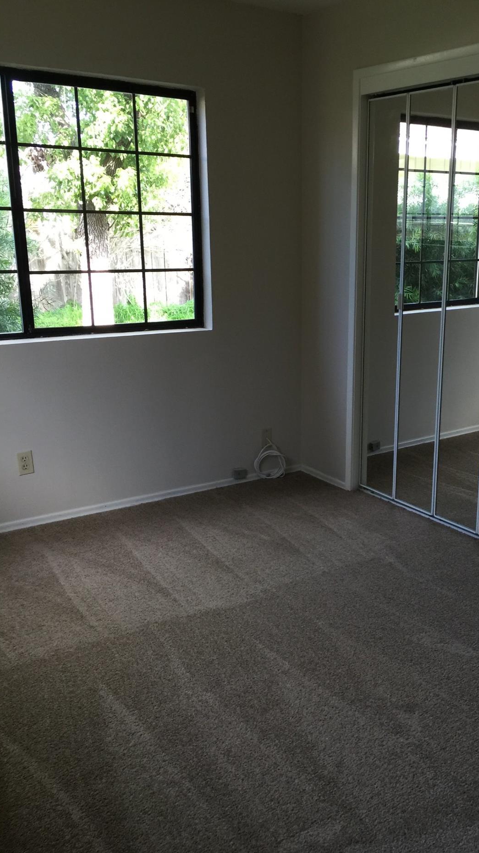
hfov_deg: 34.1
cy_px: 457
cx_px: 340
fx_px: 768
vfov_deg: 58.0
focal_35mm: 34
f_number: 2.2
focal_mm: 4.15
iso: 32
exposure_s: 1/30
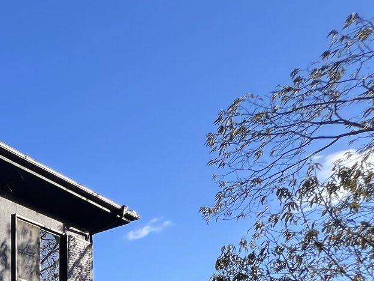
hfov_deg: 28.1
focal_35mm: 40
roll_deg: -0.6
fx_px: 432
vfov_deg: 26.8
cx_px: -201
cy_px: 411
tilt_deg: +0.1
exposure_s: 1/348
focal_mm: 1.57
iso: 32
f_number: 1.8
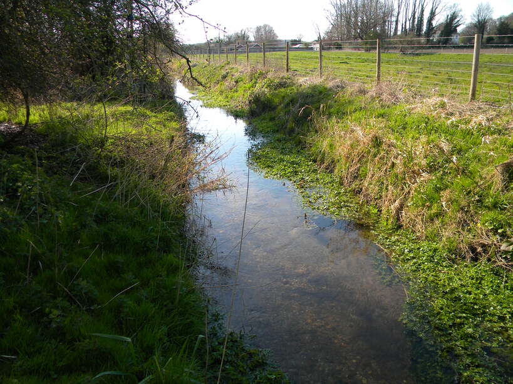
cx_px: 256
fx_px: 415
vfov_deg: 49.7
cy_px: 192
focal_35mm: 28
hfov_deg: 63.5
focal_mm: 5
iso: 80
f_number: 3.5
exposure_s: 1/380
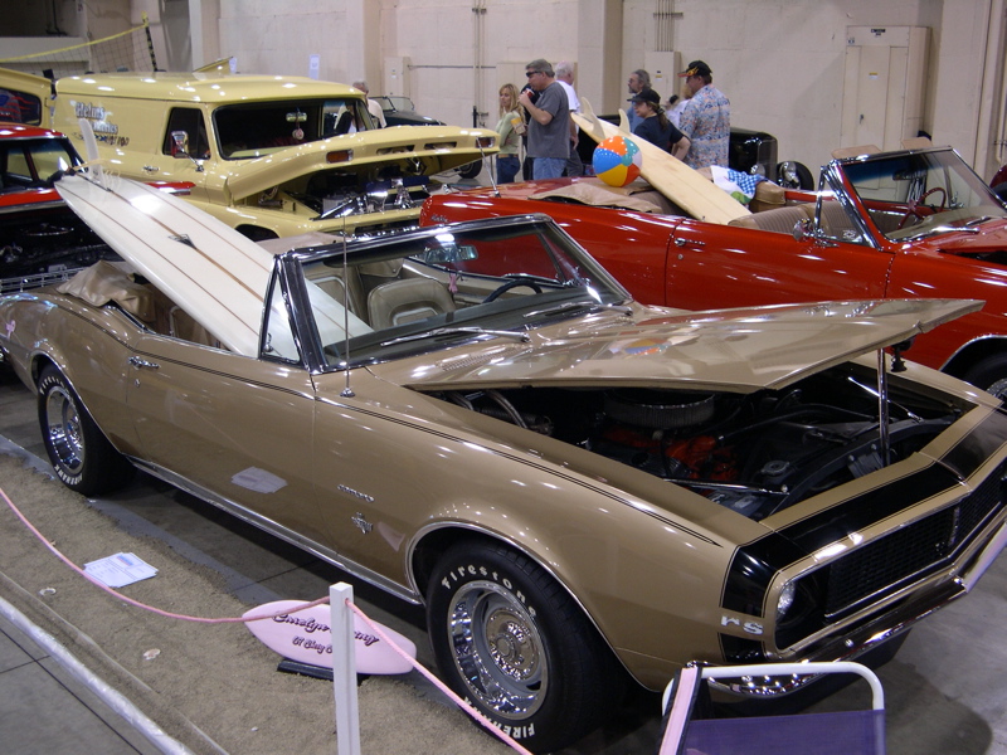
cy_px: 378
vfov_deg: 37.7
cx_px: 504
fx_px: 1105
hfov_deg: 49.0
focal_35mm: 38
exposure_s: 1/29.3
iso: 100
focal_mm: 8
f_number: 2.8
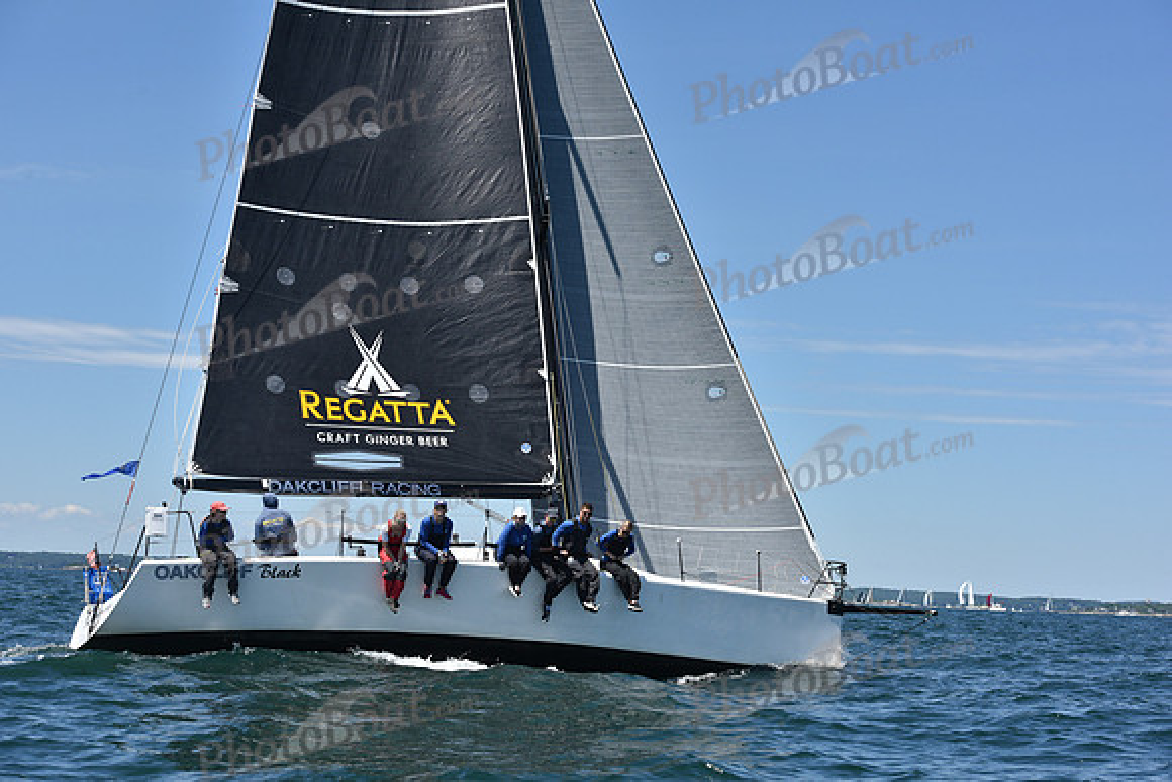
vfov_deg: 19.5
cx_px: 586
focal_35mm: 70
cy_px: 391
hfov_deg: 28.8
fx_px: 2279
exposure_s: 1/1000
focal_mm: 70
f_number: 9
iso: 250
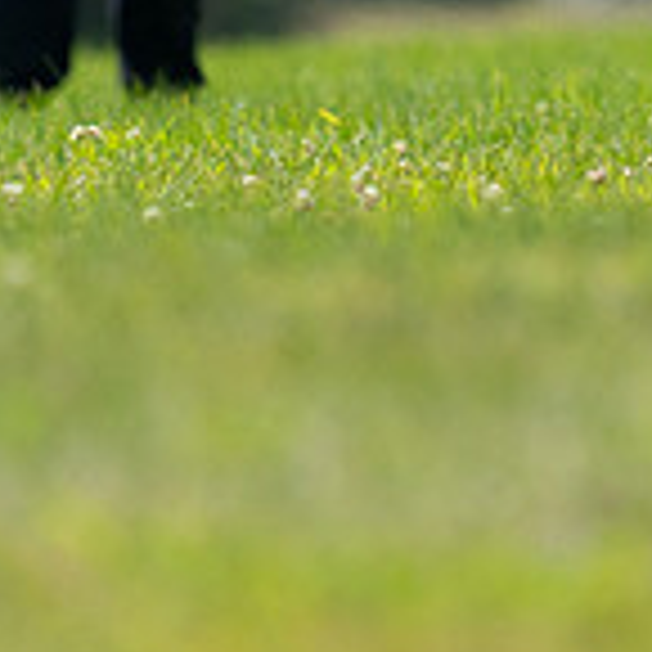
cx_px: 432
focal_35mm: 1555
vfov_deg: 1.1
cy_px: -142
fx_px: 33136
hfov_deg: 1.1
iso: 1250
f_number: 6.3
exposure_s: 1/4000
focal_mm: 456
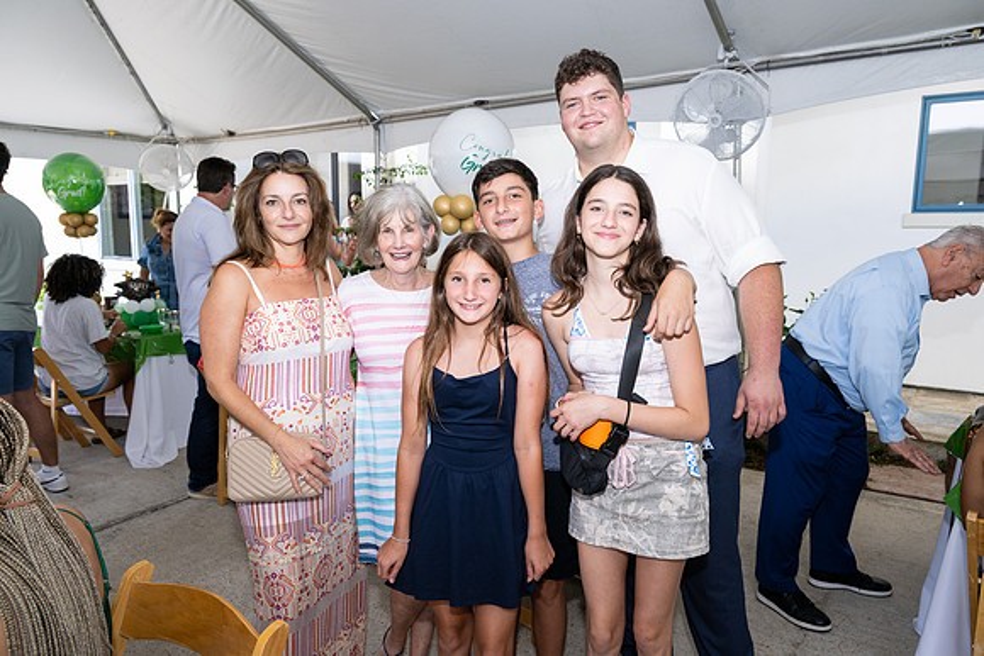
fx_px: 711
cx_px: 492
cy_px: 328
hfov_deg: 69.4
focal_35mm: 26
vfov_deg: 49.6
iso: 400
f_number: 5.6
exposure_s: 1/160
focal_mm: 26
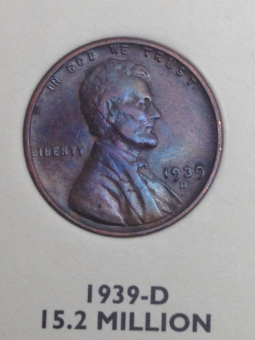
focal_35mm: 33
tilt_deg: -49.2
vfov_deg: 55.4
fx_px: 324
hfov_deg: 42.9
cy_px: 170
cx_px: 128
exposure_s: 1/60
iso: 64
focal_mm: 4.12
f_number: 2.4
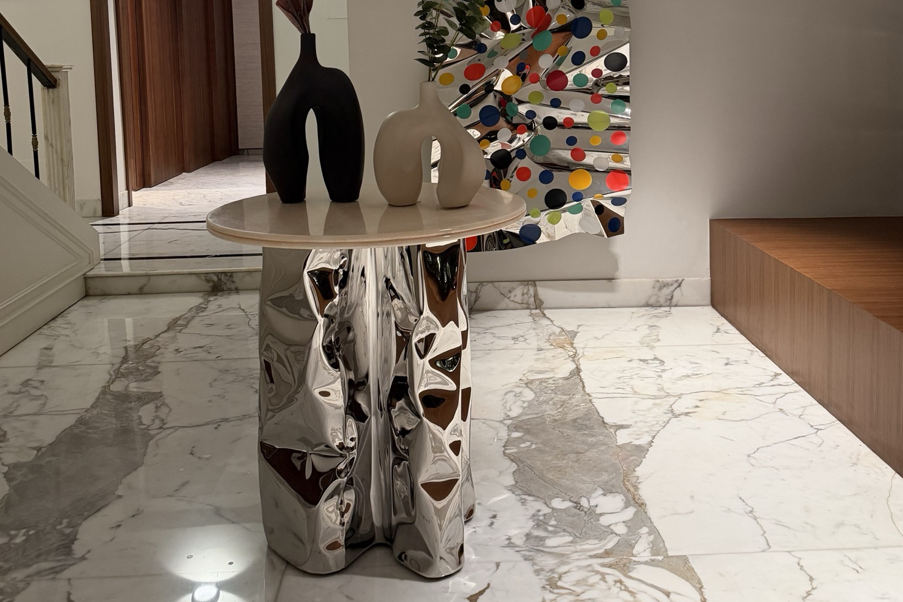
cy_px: 135
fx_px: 853
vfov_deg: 37.7
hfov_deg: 55.8
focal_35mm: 34
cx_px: 453
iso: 320
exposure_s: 1/50
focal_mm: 6.76
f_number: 1.78
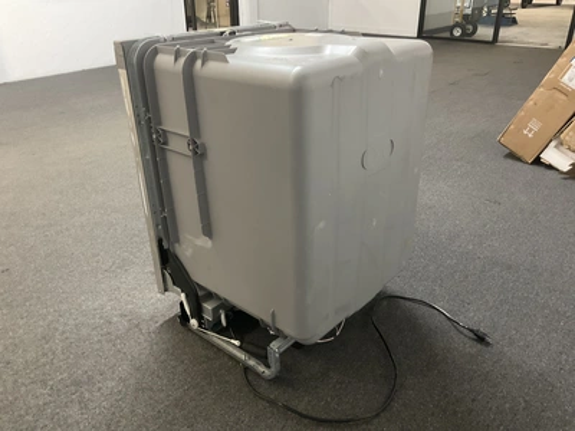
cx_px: 288
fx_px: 482
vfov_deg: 48.2
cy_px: 216
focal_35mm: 29
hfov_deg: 61.7
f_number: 1.8
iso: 320
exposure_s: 1/30
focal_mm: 3
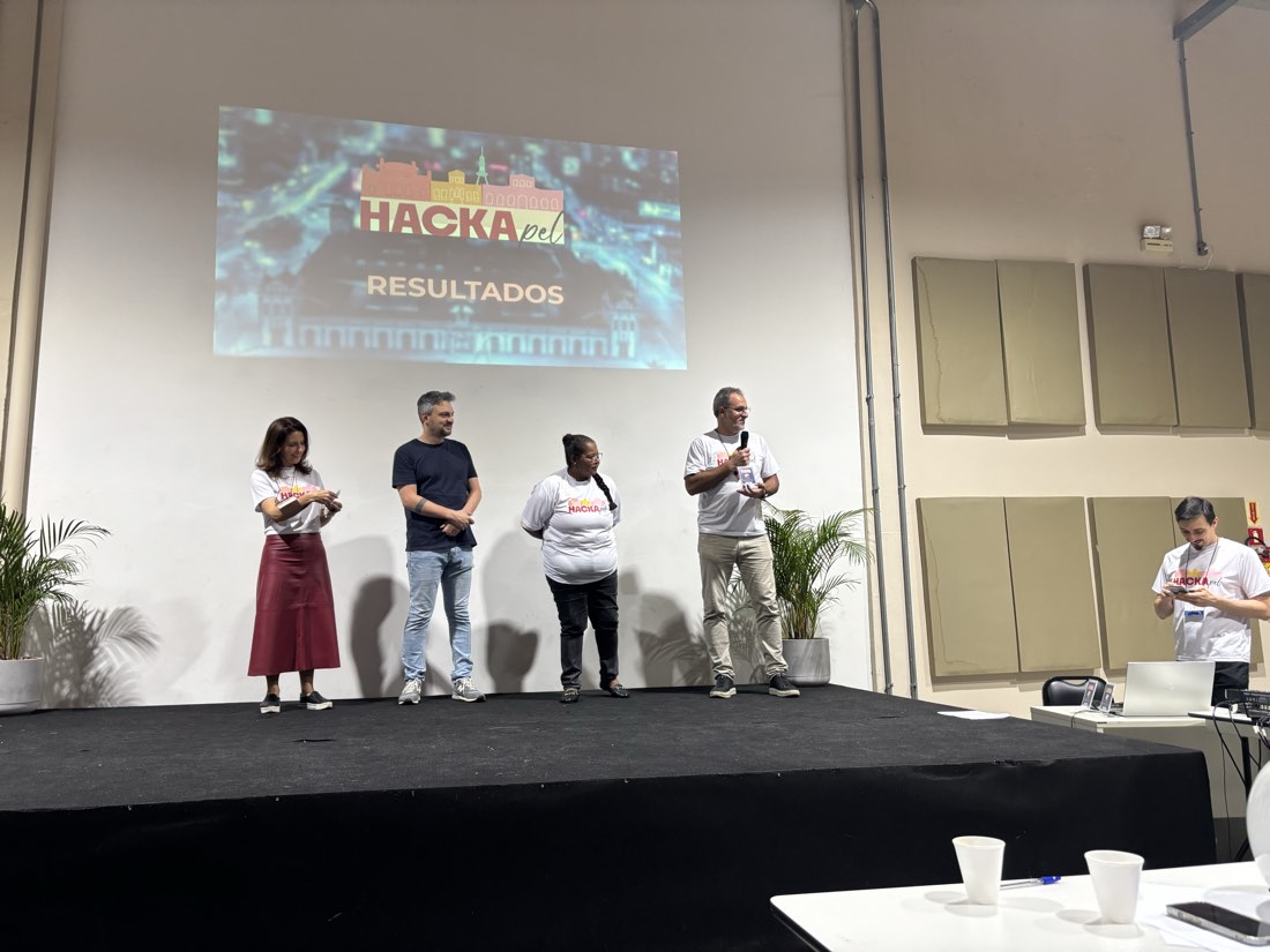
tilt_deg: +5.8
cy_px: 476
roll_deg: +0.8
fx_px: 954
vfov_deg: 53.1
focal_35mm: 26
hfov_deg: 67.3
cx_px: 635
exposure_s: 1/60
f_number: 1.6
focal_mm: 5.96
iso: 100
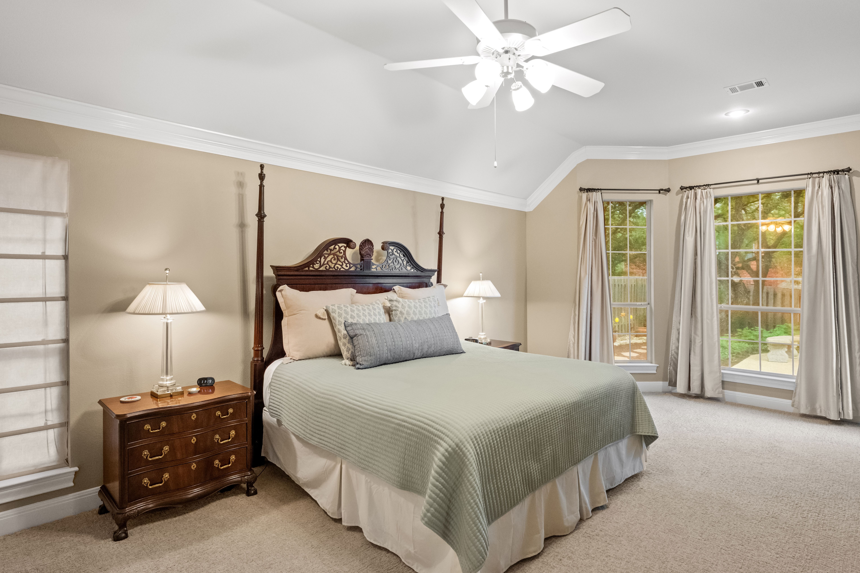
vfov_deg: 64.5
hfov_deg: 86.8
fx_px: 454
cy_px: 277
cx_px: 458
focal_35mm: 19
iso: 2500
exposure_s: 1/15
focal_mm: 14
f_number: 7.1
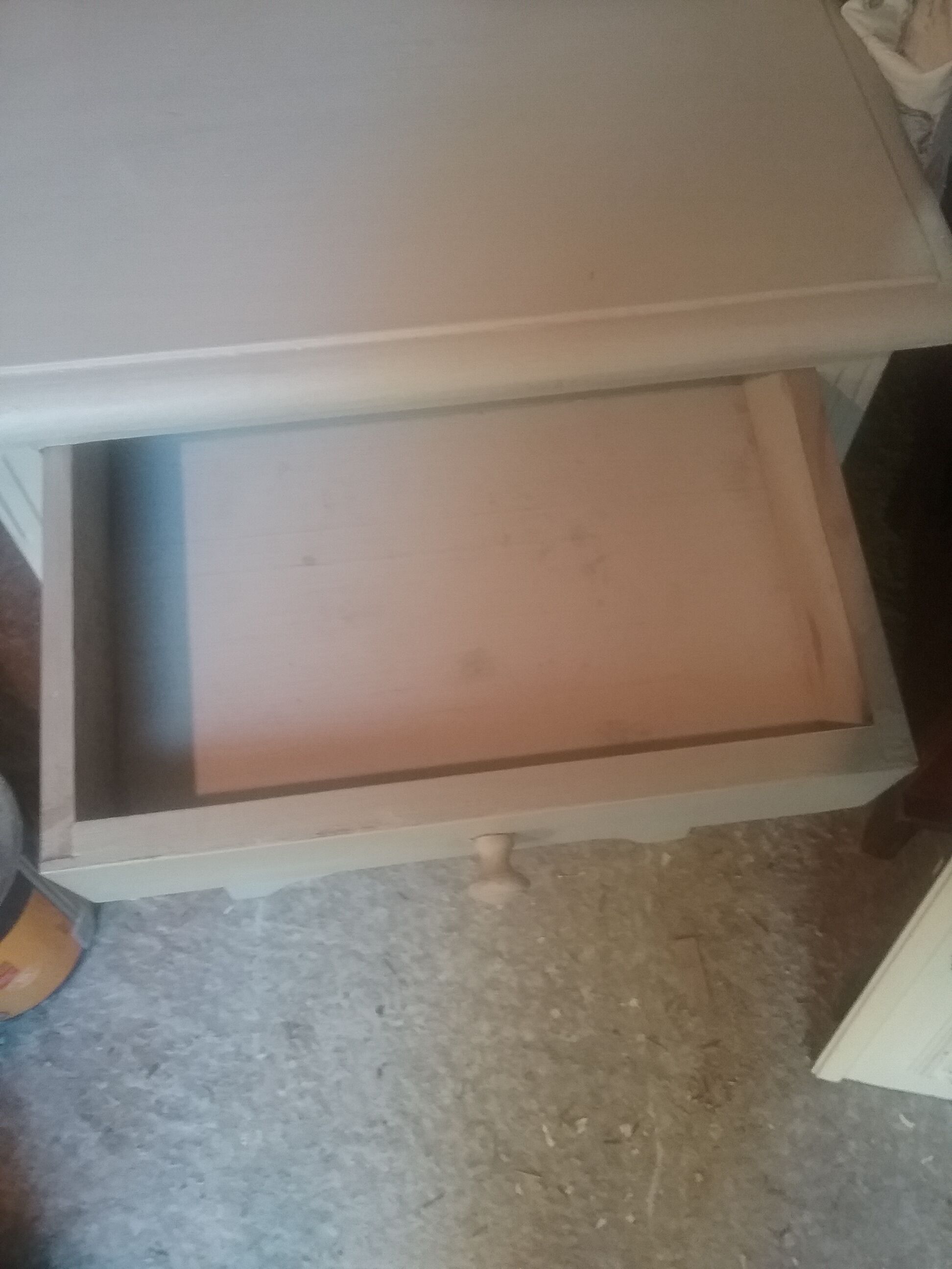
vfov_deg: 58.4
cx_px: 476
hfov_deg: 45.4
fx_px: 1137
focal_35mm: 31
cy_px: 634
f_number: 2.2
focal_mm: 3.3
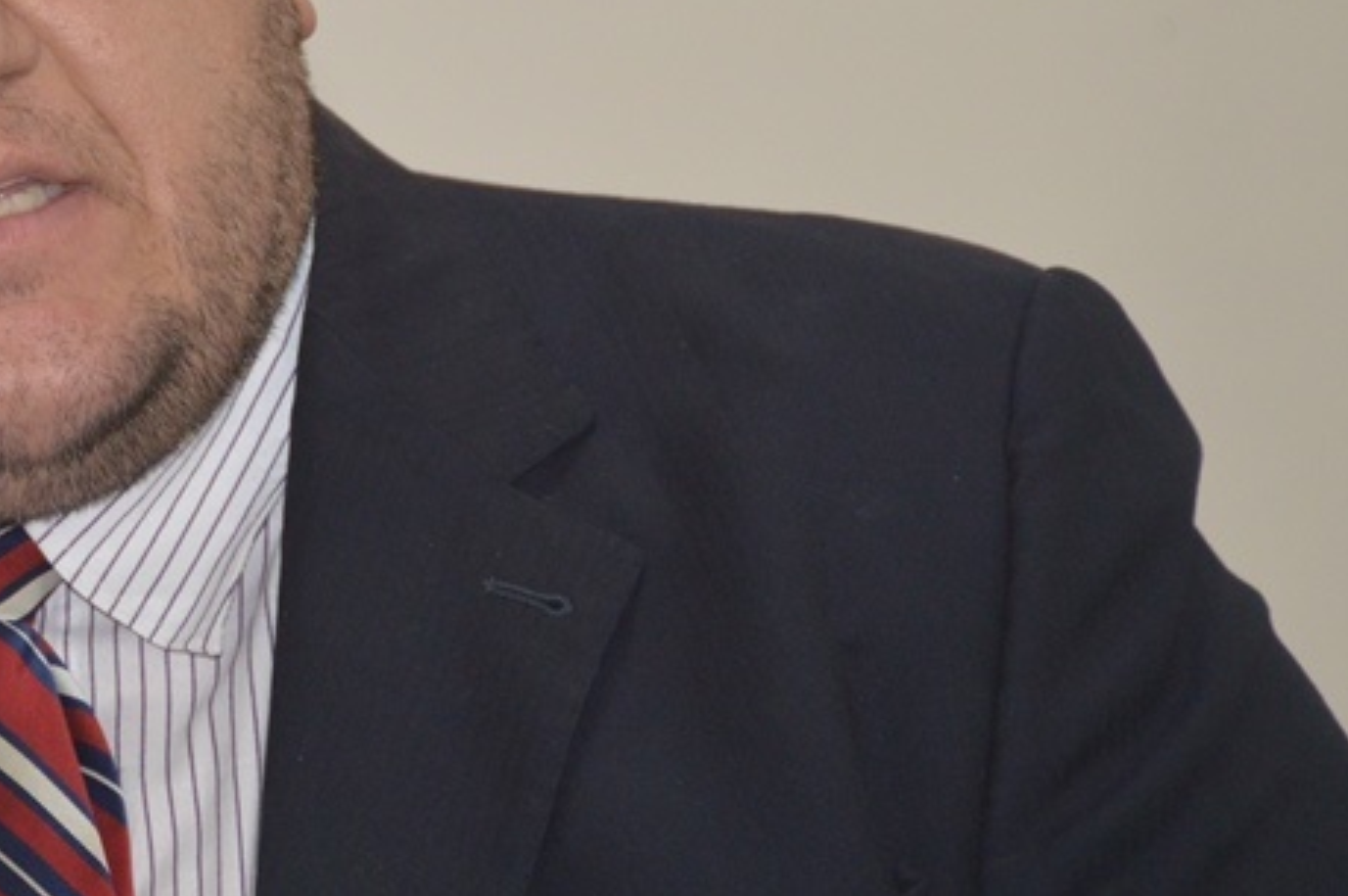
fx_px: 11899
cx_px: 100
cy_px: 210
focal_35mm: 318
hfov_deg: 6.5
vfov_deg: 4.3
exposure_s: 1/60
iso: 900
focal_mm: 95
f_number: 5.3
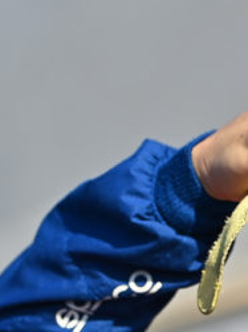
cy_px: 55
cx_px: 553
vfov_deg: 4.9
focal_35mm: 402
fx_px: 3847
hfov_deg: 3.6
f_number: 2.8
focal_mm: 102
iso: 100
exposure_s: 1/2500
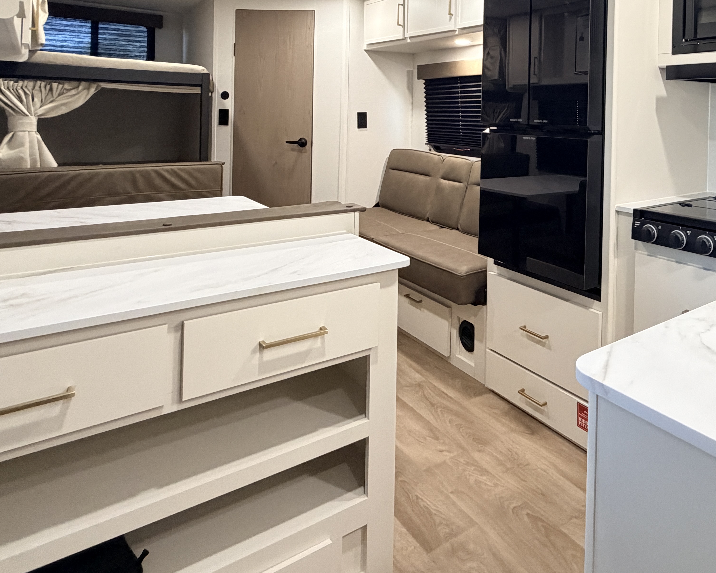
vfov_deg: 51.6
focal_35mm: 26
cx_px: 539
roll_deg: -0.3
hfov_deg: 62.2
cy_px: 116
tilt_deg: +1.0
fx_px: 551
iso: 500
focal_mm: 2.22
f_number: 2.2
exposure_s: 1/60
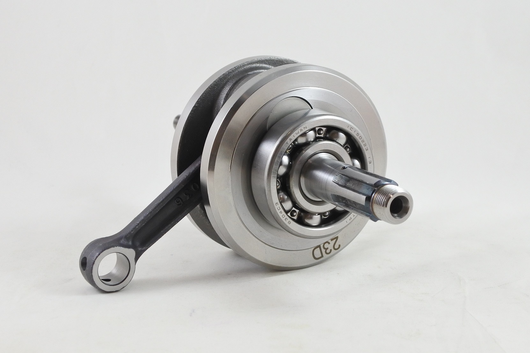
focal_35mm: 47
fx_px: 692
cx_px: 265
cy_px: 176
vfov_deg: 28.6
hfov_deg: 41.9
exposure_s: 1/125
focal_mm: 17.6
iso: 500
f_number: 4.5
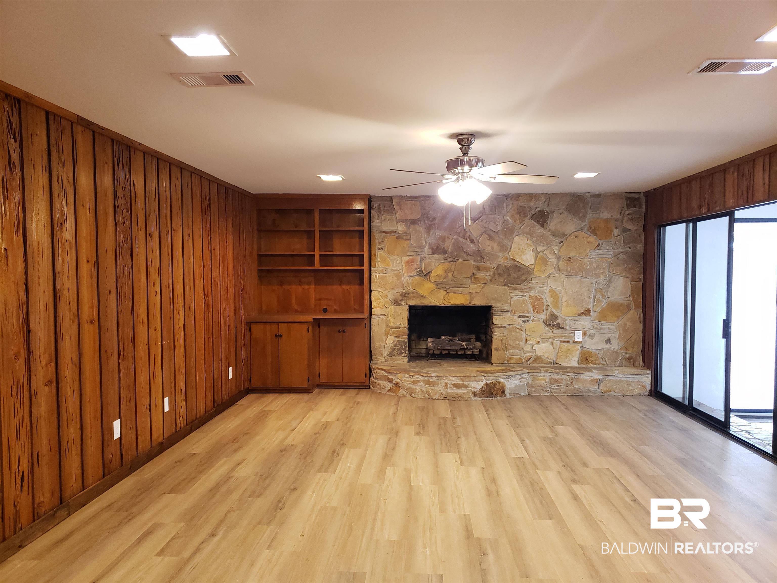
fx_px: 584
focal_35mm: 26
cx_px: 388
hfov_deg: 67.3
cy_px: 292
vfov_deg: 53.1
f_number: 1.5
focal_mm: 4.3
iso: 250
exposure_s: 1/40
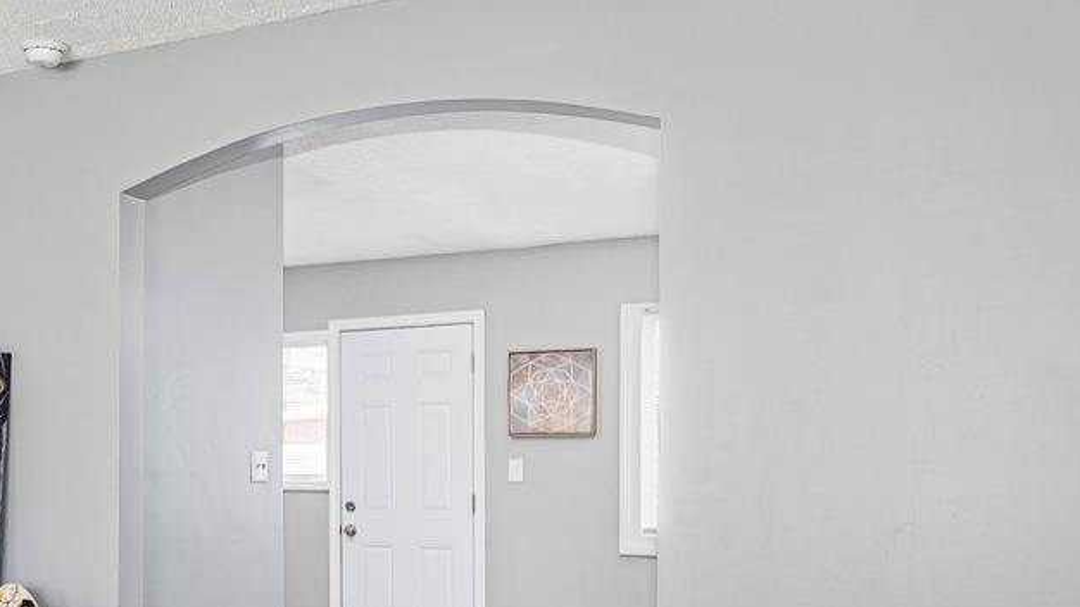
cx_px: 135
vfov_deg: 24.4
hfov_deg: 40.1
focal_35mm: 48
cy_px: 501
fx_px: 1374
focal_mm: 14
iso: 125
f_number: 8
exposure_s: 1/125
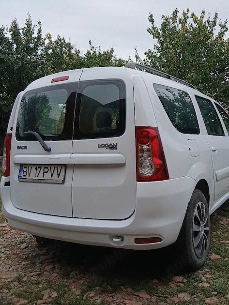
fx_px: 291
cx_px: 141
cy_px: 113
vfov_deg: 54.7
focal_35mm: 33
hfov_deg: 42.7
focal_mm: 3.98
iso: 20
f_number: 1.8
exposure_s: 1/156
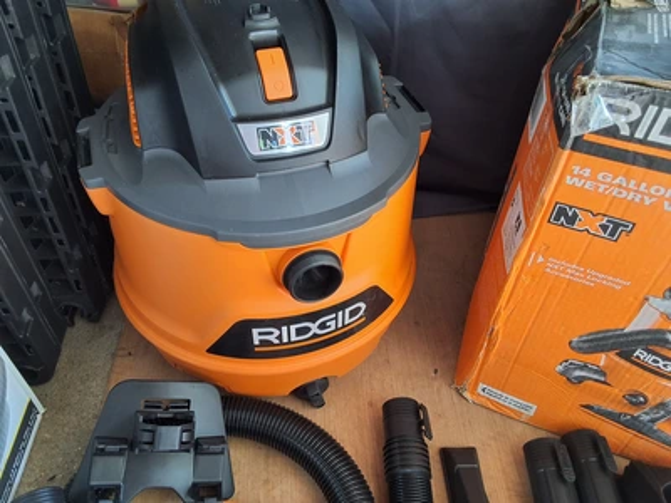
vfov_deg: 49.7
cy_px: 252
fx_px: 543
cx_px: 336
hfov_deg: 63.4
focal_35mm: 28
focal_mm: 2.91
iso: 200
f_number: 1.9
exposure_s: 1/40
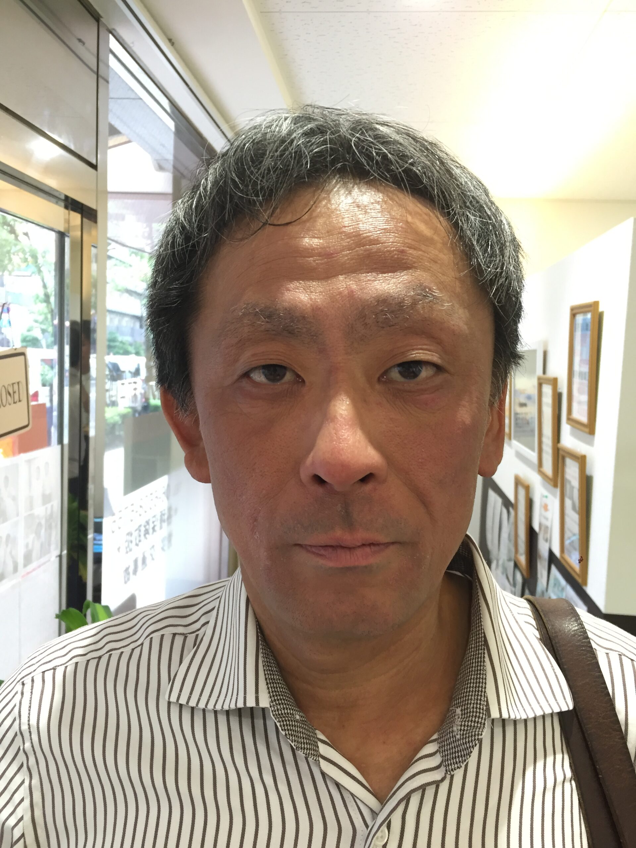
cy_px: 424
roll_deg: -0.7
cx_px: 318
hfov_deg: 48.2
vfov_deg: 61.7
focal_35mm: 29
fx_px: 710
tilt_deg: -4.4
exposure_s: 1/30
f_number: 2.2
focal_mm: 4.15
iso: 80
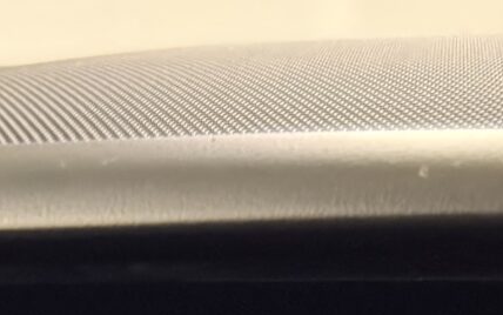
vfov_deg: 7.4
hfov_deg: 13.8
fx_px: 2085
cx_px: 224
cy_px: 1016
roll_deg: +1.8
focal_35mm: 152
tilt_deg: -20.8
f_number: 1.78
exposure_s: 1/34
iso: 1000
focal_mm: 6.76
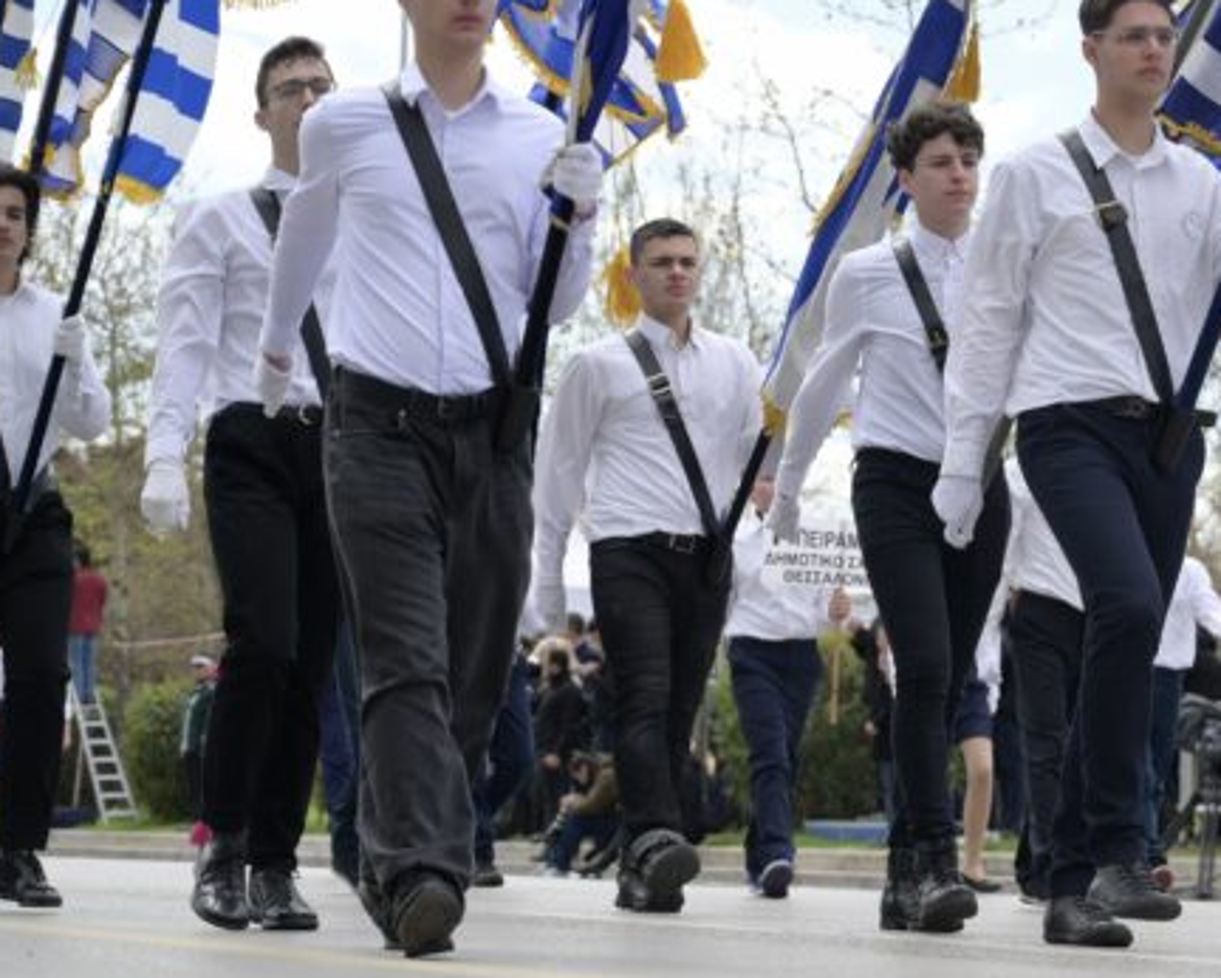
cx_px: 783
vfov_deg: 13.4
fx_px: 4158
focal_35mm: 115
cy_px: 305
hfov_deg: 16.7
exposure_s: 1/2000
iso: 400
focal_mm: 69
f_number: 4
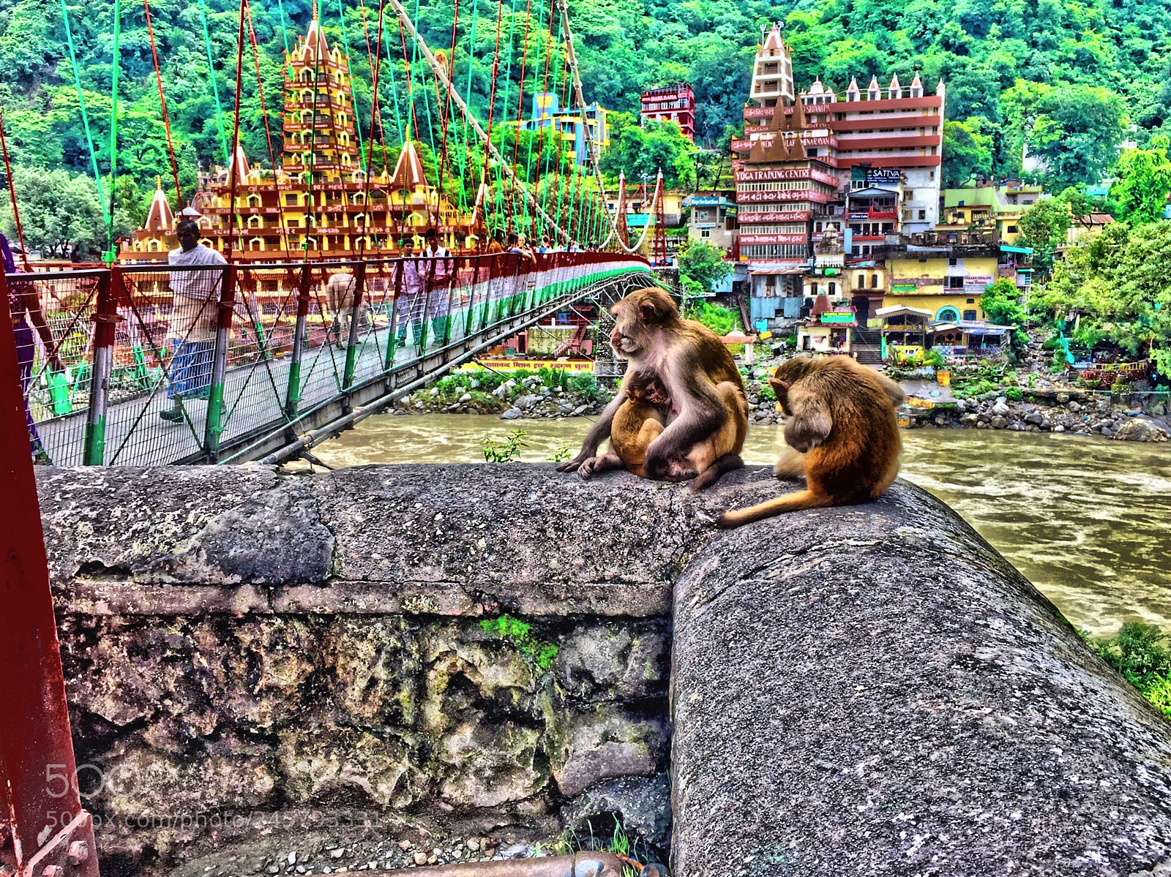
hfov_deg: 61.7
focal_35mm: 29
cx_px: 586
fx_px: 981
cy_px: 438
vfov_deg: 48.2
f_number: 2.2
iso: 32
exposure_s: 1/455
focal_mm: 4.15
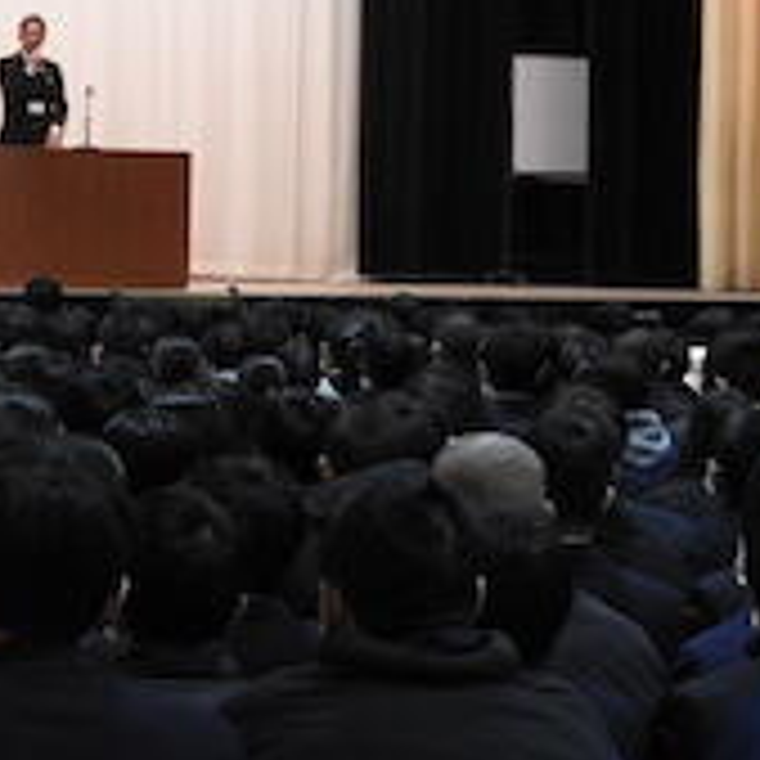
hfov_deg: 10.4
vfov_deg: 10.5
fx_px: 4148
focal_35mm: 167
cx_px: -4
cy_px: 256
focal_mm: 14.3
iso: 400
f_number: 4.5
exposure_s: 1/40
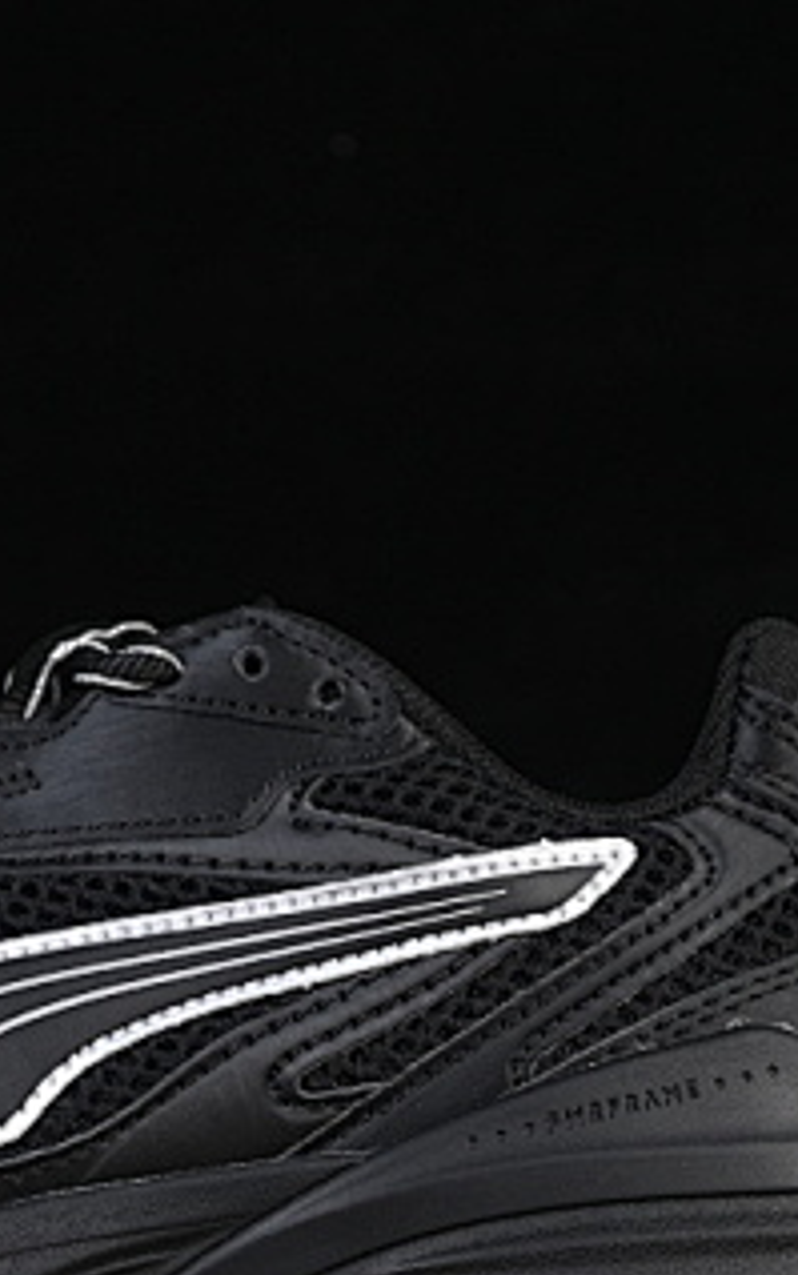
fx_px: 6675
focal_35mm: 192
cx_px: 72
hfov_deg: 6.8
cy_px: 840
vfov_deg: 10.9
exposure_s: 1/60
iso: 160
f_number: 6.3
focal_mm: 50
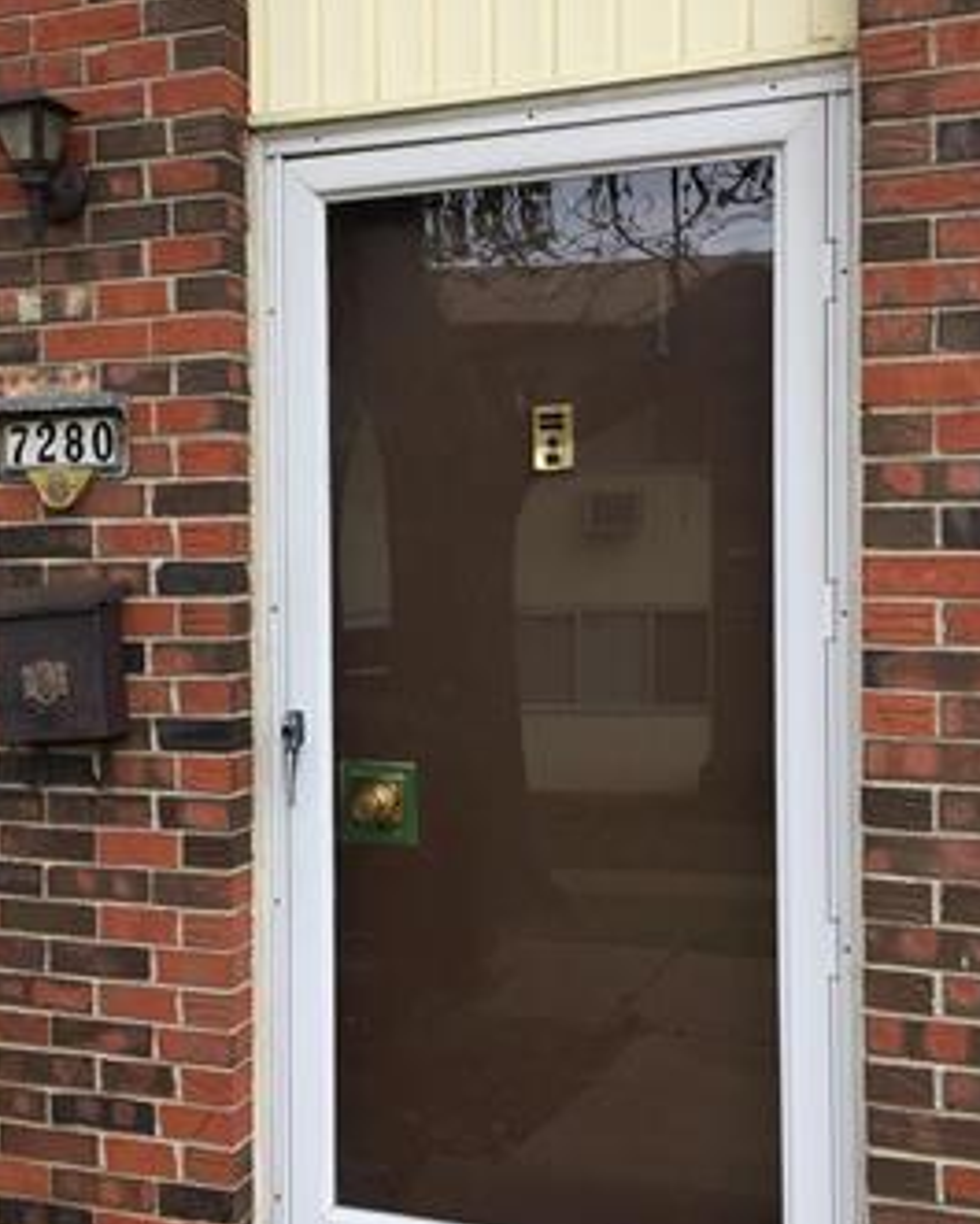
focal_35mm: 41
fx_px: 1486
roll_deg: -0.1
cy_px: 573
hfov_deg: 36.4
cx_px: 418
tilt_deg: -0.2
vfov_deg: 44.8
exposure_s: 1/260
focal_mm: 4.15
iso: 32
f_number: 2.2
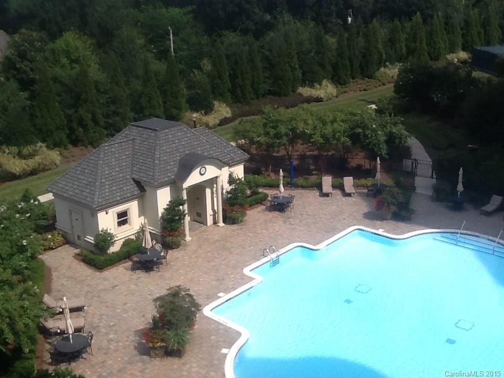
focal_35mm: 44
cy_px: 189
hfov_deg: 42.9
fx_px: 641
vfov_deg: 32.9
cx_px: 252
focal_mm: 2.03
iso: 40
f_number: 2.4
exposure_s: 1/863
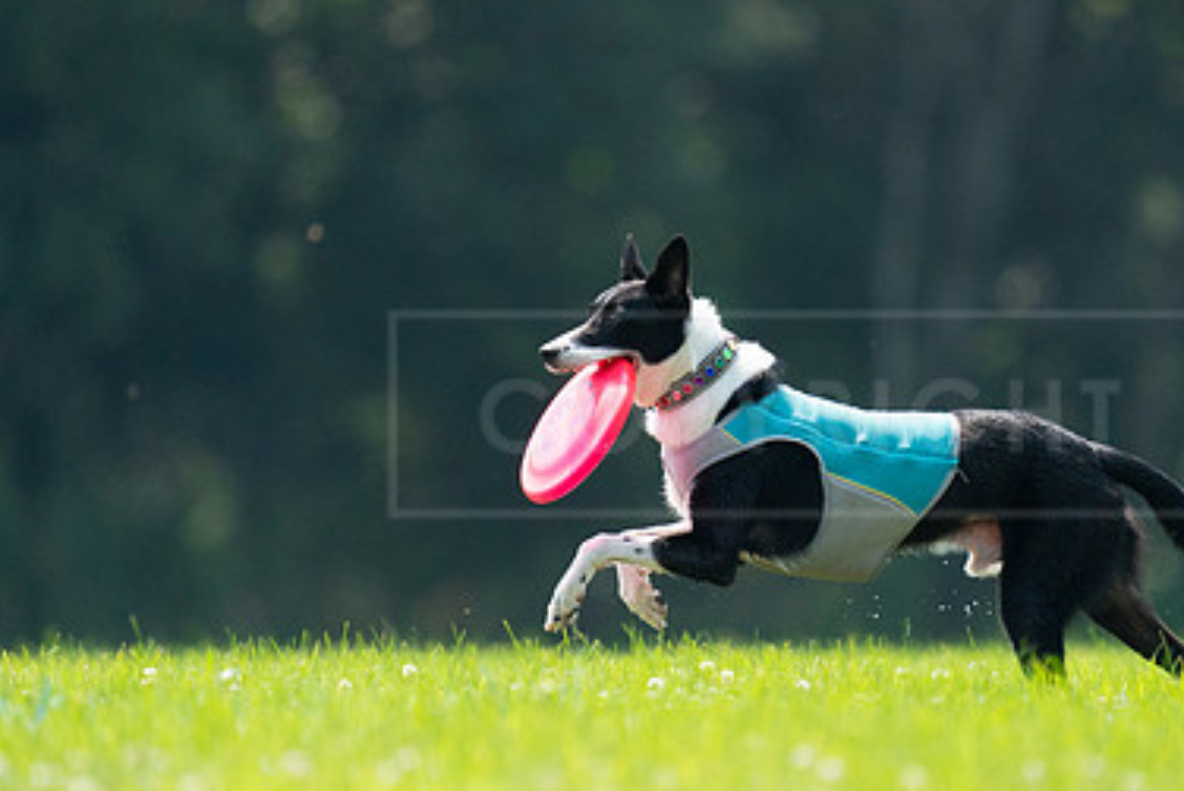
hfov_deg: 2.2
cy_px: 468
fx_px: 30465
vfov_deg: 1.5
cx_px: 690
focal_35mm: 926
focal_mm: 600
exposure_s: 1/4000
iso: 2500
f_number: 6.3
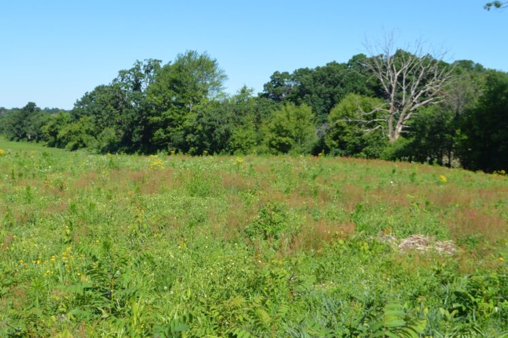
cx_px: 212
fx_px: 747
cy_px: 203
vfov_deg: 25.4
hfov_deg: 37.4
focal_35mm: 53
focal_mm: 22
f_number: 8
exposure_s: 1/250
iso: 100
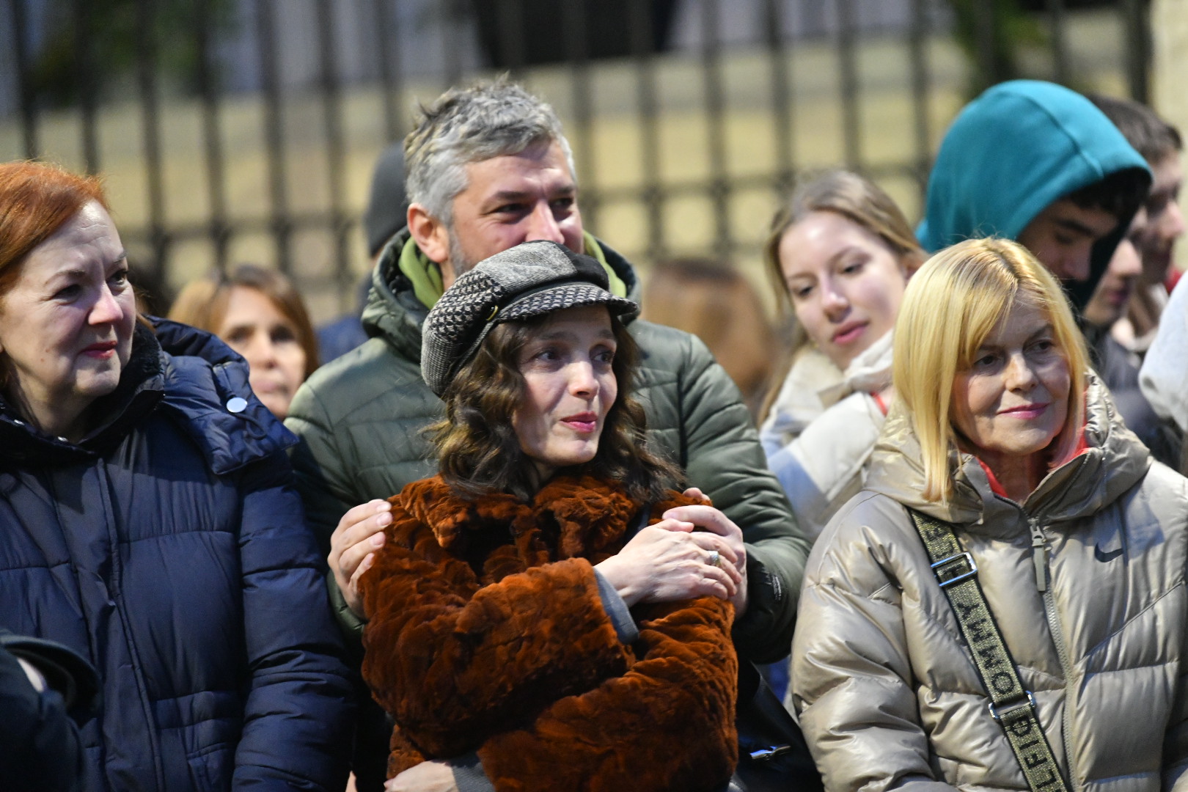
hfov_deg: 11.4
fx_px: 5940
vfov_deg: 7.6
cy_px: 396
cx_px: 594
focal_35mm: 180
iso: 6400
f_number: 3.2
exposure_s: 1/100
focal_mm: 180
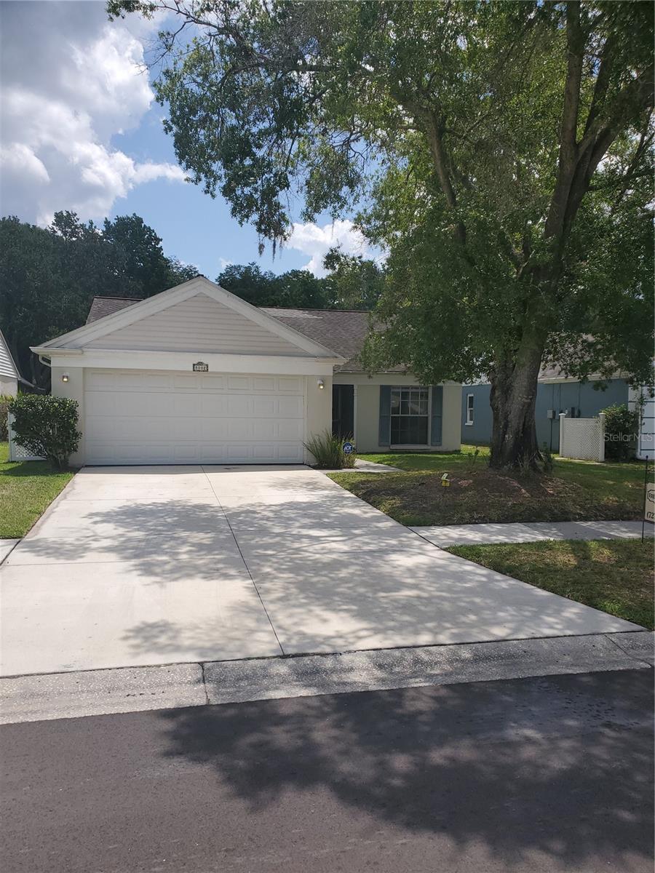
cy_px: 436
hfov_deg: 53.1
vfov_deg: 67.3
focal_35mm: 26
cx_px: 328
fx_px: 656
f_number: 2.4
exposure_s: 1/2223
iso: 50
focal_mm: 4.3
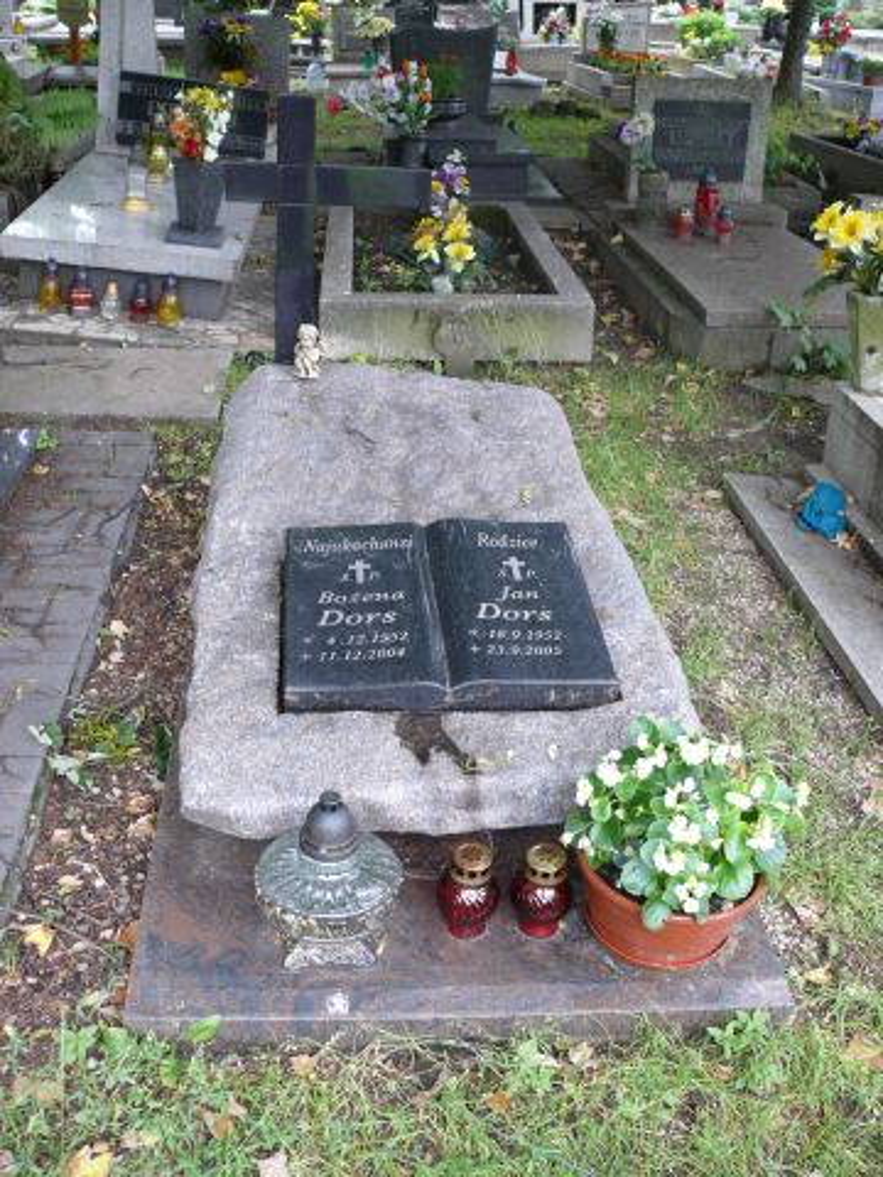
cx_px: 442
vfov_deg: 52.6
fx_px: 1190
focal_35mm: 35
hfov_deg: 40.7
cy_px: 588
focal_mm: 7.4
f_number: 2.8
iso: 125
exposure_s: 1/30
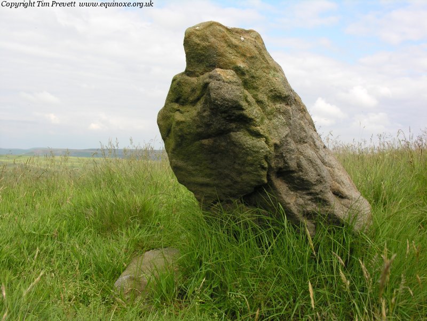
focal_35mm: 46
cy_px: 160
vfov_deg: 31.5
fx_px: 567
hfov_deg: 41.2
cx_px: 214
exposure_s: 1/148
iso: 50
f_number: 6
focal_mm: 11.8
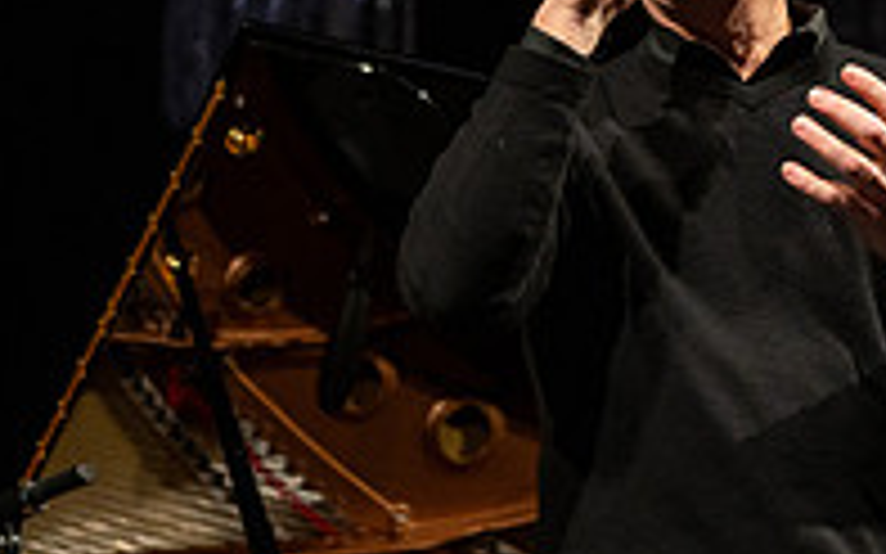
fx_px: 3935
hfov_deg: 12.8
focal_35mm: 163
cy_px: 194
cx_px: 652
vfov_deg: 8.0
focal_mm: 70
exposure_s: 1/400
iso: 1250
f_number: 2.8
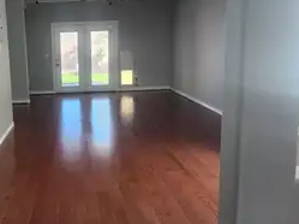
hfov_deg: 48.0
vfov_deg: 38.5
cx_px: 70
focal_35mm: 37
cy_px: 95
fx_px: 319
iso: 160
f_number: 1.8
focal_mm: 5.54
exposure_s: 1/180
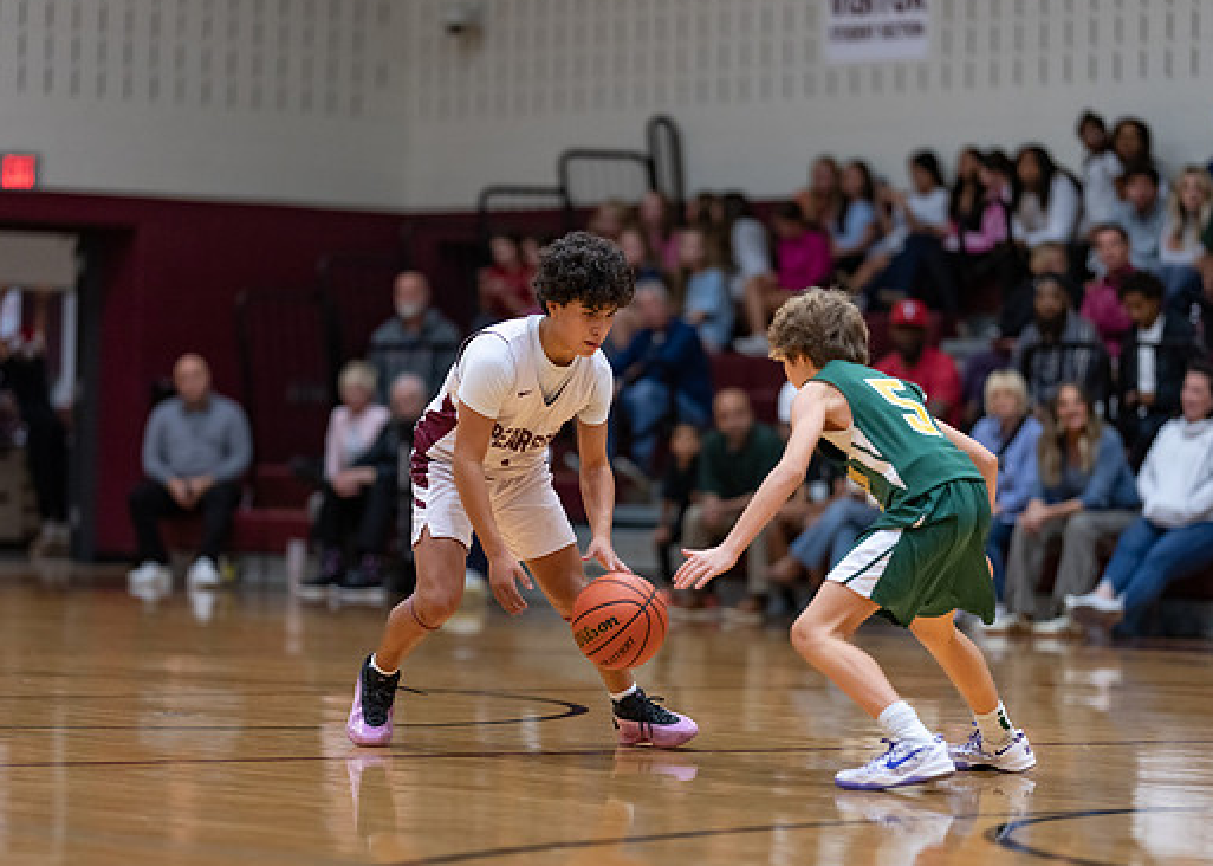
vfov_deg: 9.0
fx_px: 5510
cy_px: 473
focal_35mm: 160
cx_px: 622
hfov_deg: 12.6
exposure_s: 1/1000
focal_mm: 135
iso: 1250
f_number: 1.8
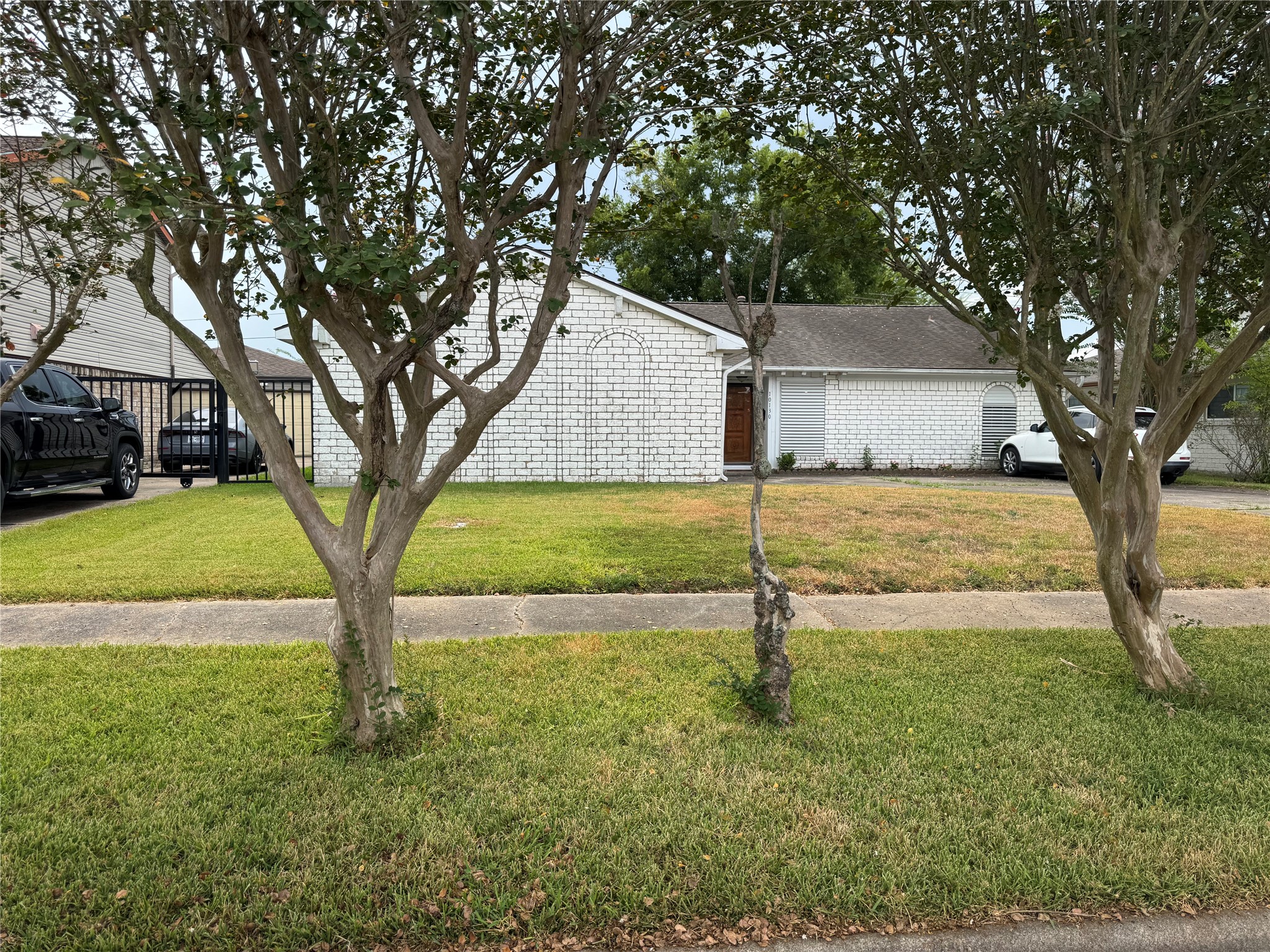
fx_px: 881
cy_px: 476
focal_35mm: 24
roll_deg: -0.7
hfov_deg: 71.6
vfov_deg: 56.8
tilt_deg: -2.5
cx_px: 635
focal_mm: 6.76
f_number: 1.78
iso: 80
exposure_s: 1/1637
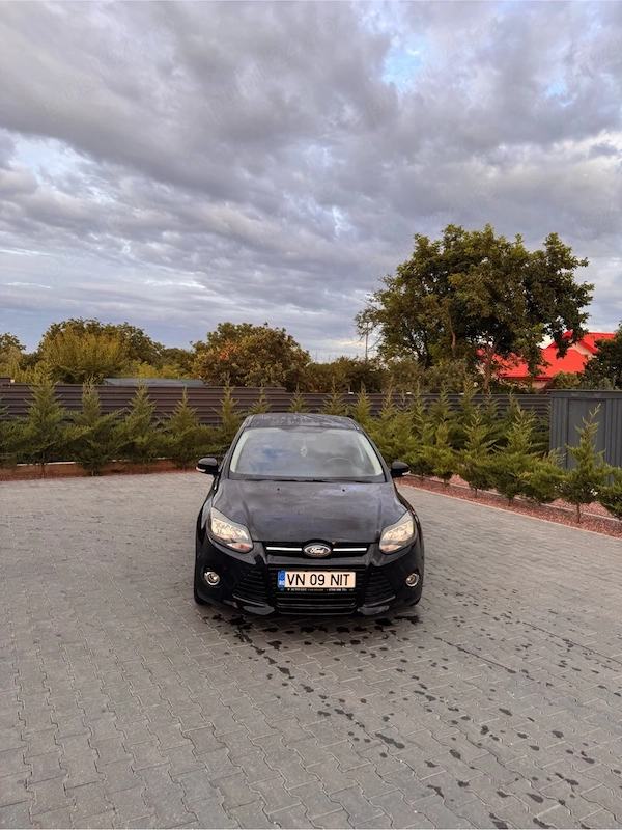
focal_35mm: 24
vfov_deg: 71.6
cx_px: 311
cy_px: 415
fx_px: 575
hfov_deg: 56.8
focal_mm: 6.76
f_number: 1.78
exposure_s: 1/196
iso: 64
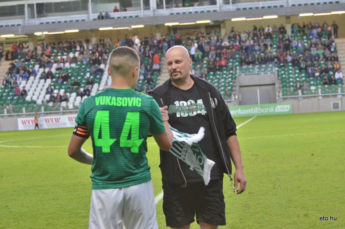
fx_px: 1004
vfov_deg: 13.0
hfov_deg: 19.5
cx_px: 172
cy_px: 114
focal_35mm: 105
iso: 2500
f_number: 4.5
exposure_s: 1/320
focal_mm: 70
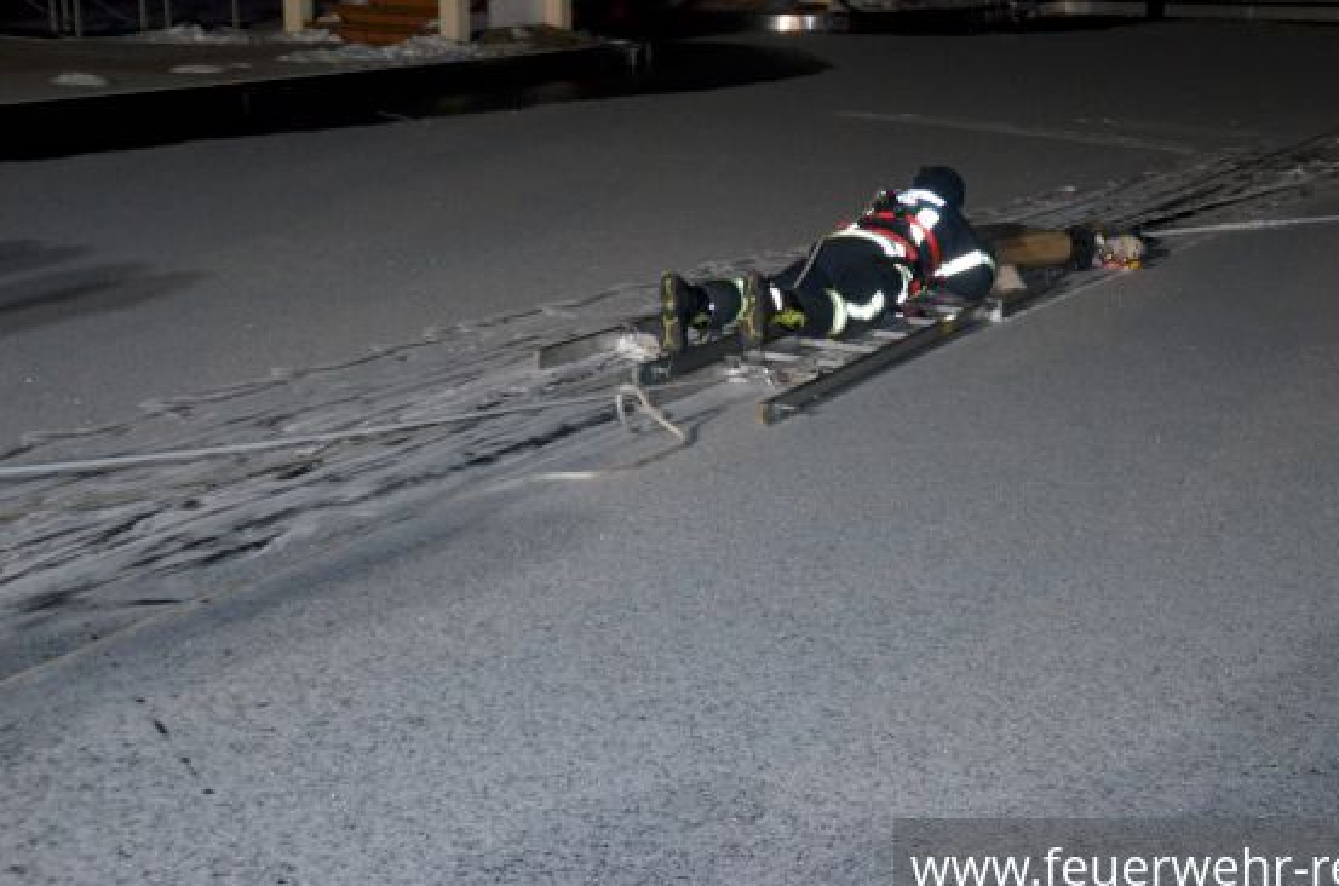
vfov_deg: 22.5
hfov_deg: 33.5
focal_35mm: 60
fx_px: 2227
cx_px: 690
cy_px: 402
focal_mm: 34
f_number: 4.2
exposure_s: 1/60
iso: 3200
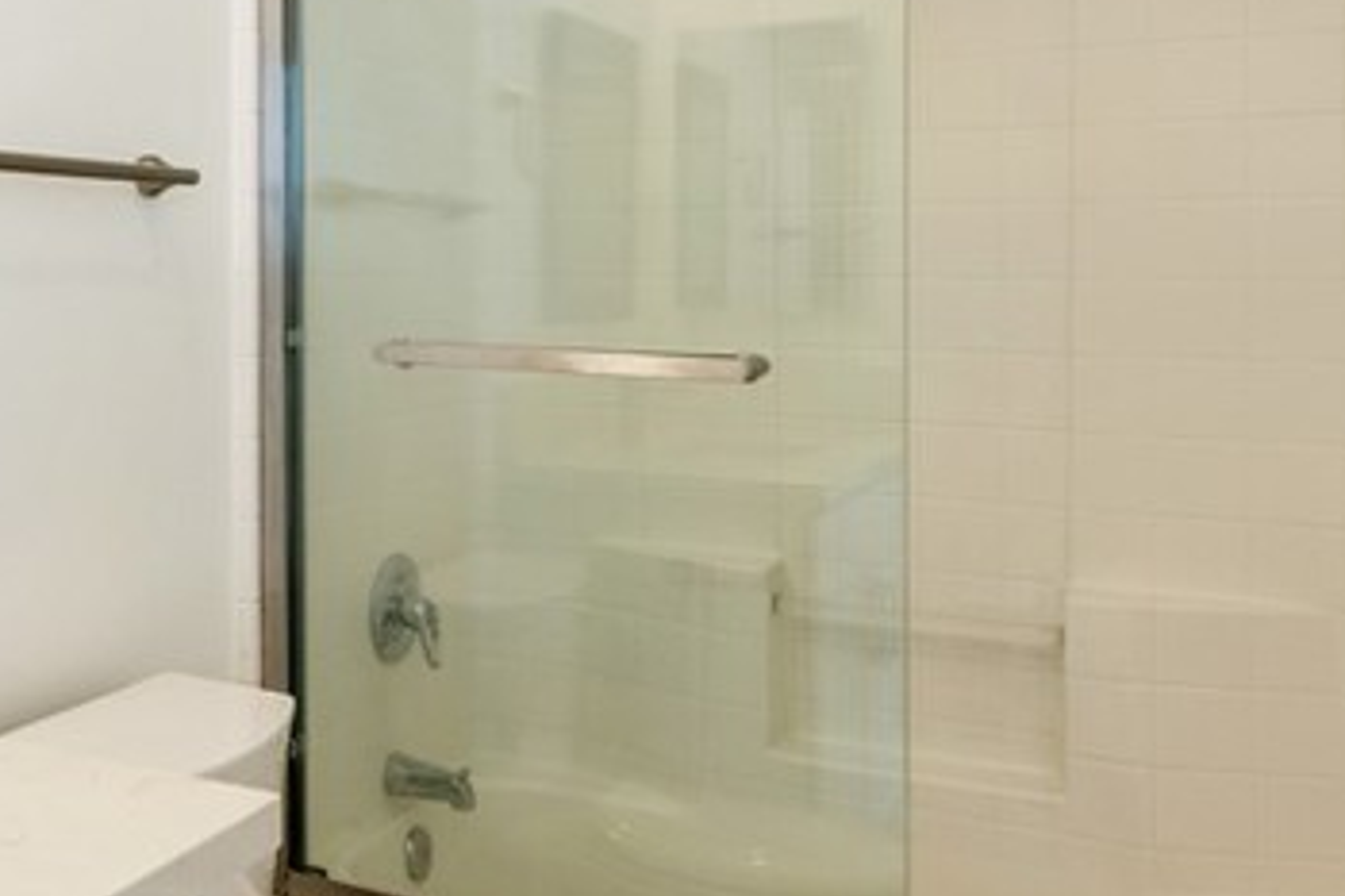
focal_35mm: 41
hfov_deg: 43.9
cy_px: 333
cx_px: 173
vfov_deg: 32.4
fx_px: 1531
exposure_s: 1/60
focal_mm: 14
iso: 500
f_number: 4
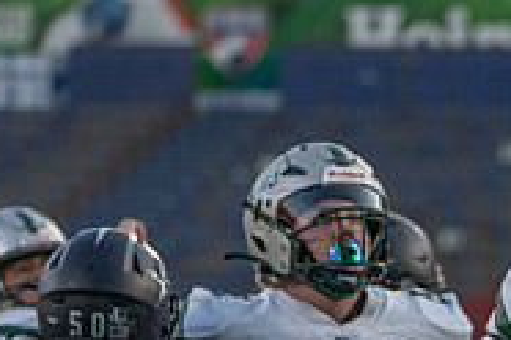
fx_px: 8771
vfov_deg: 2.2
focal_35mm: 618
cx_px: 670
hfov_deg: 3.3
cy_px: 528
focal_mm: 198
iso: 2000
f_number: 5.6
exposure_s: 1/1250
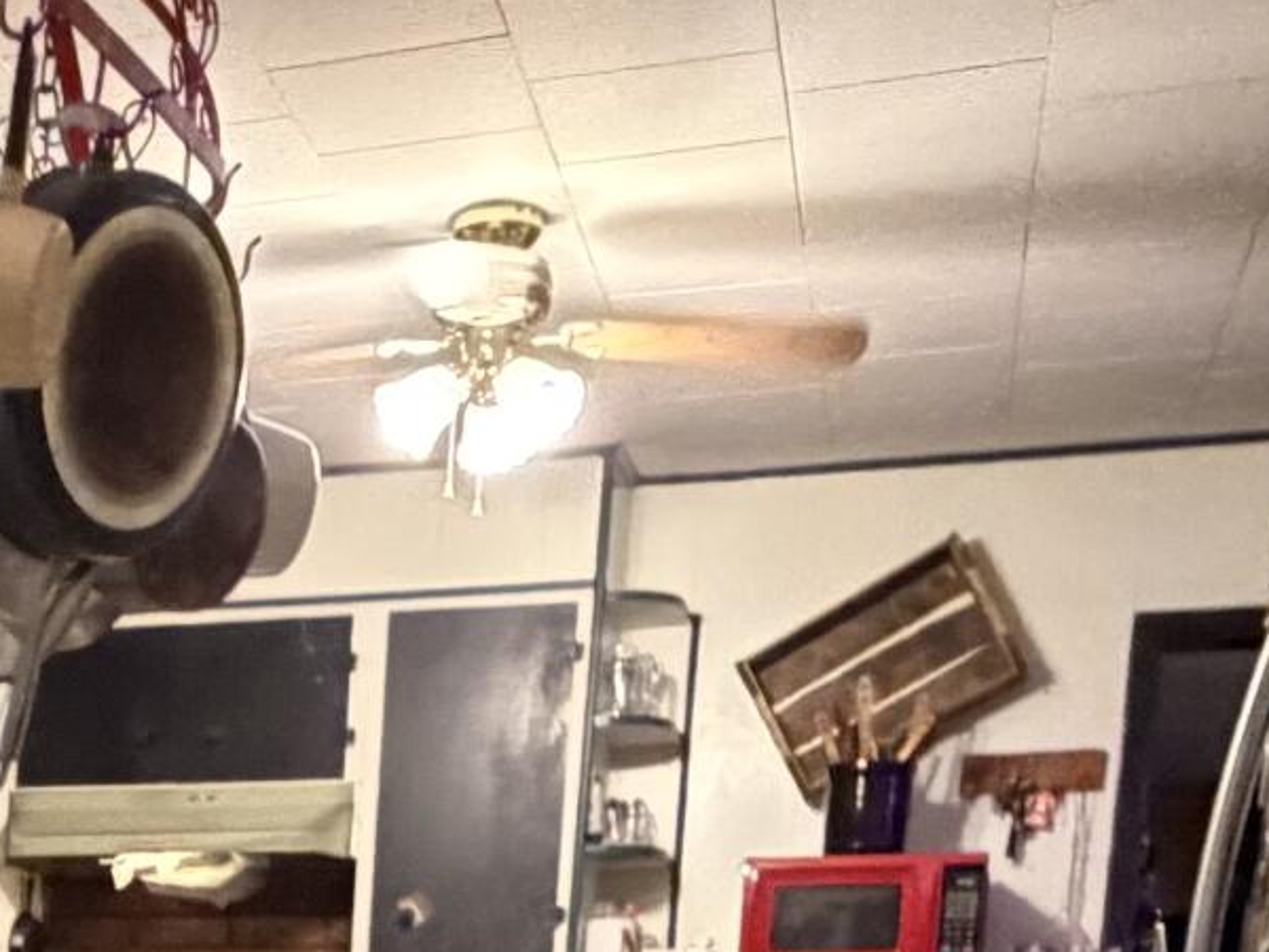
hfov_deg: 25.3
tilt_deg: -8.3
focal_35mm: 70
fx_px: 2566
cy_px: 1525
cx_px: -199
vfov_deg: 18.1
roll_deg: -2.2
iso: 1250
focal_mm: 2.22
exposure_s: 1/60
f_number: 2.2
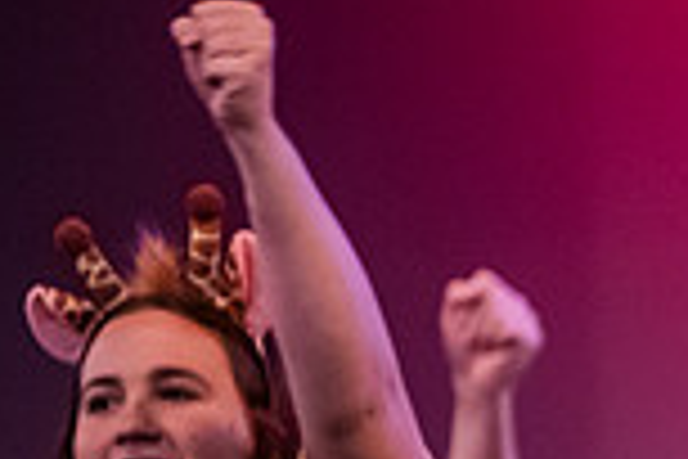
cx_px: 1214
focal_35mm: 703
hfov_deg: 2.9
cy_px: 380
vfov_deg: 2.0
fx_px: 13434
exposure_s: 1/320
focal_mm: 185
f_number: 3.2
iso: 4000
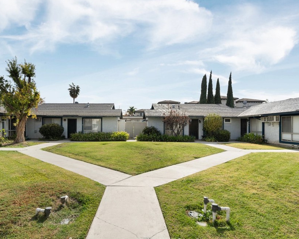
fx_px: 177
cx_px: 131
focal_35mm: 20
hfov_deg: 80.1
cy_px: 122
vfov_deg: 68.1
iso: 250
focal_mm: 17
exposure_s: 1/400
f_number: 5.6
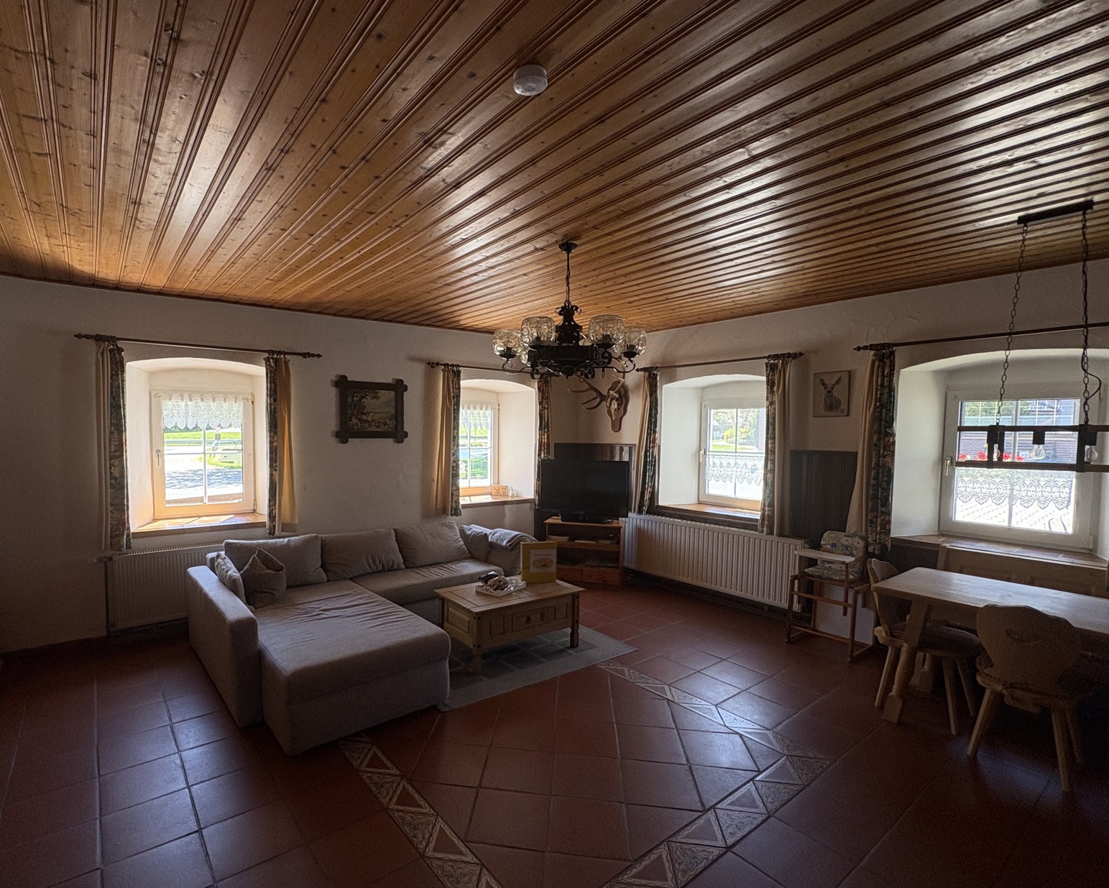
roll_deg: -0.2
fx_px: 558
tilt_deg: -3.2
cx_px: 493
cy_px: 462
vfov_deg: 77.0
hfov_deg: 89.3
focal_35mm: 17
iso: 125
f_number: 2.2
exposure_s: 1/107
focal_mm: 2.22
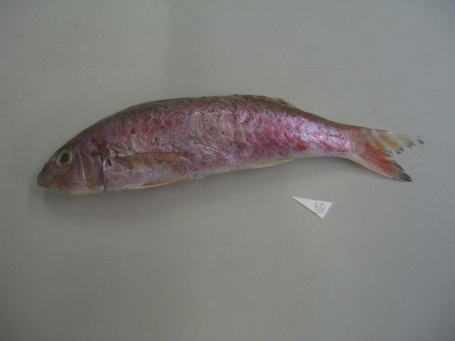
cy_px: 170
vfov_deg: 37.7
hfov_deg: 49.0
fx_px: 499
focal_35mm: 38
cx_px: 228
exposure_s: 1/25
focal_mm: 7.9
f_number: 2.8
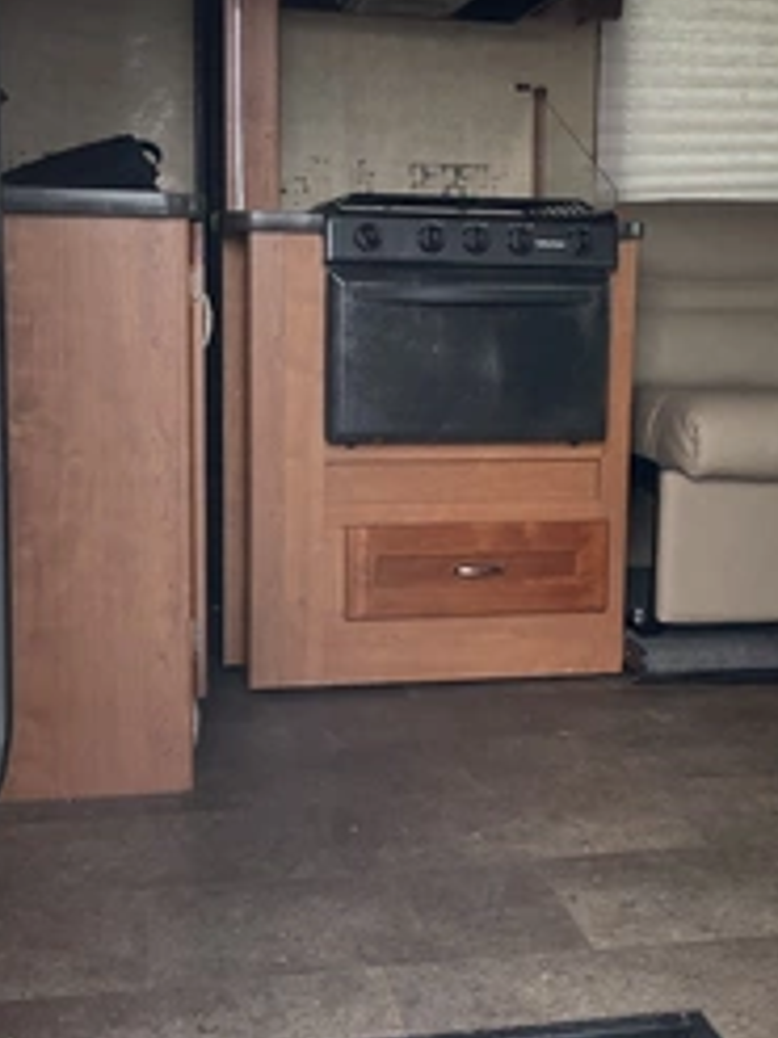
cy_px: 462
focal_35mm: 47
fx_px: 1410
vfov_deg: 40.4
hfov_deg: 30.8
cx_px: 421
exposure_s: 1/186
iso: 25
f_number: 1.8
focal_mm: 3
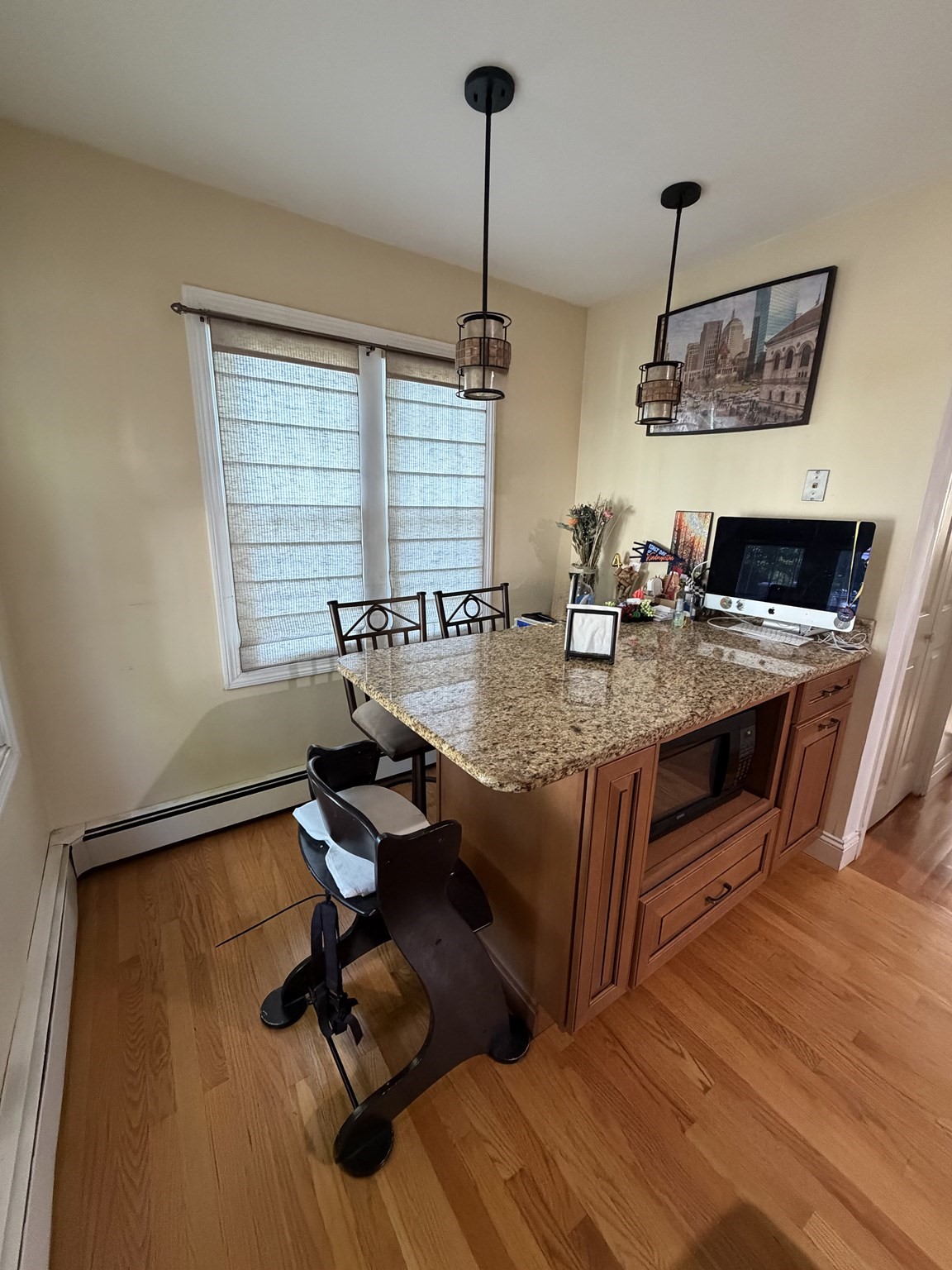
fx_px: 513
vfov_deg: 102.1
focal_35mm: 14
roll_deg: -1.5
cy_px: 635
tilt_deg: -14.7
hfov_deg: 85.7
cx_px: 476
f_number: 2.2
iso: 640
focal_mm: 2.22
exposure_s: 1/60
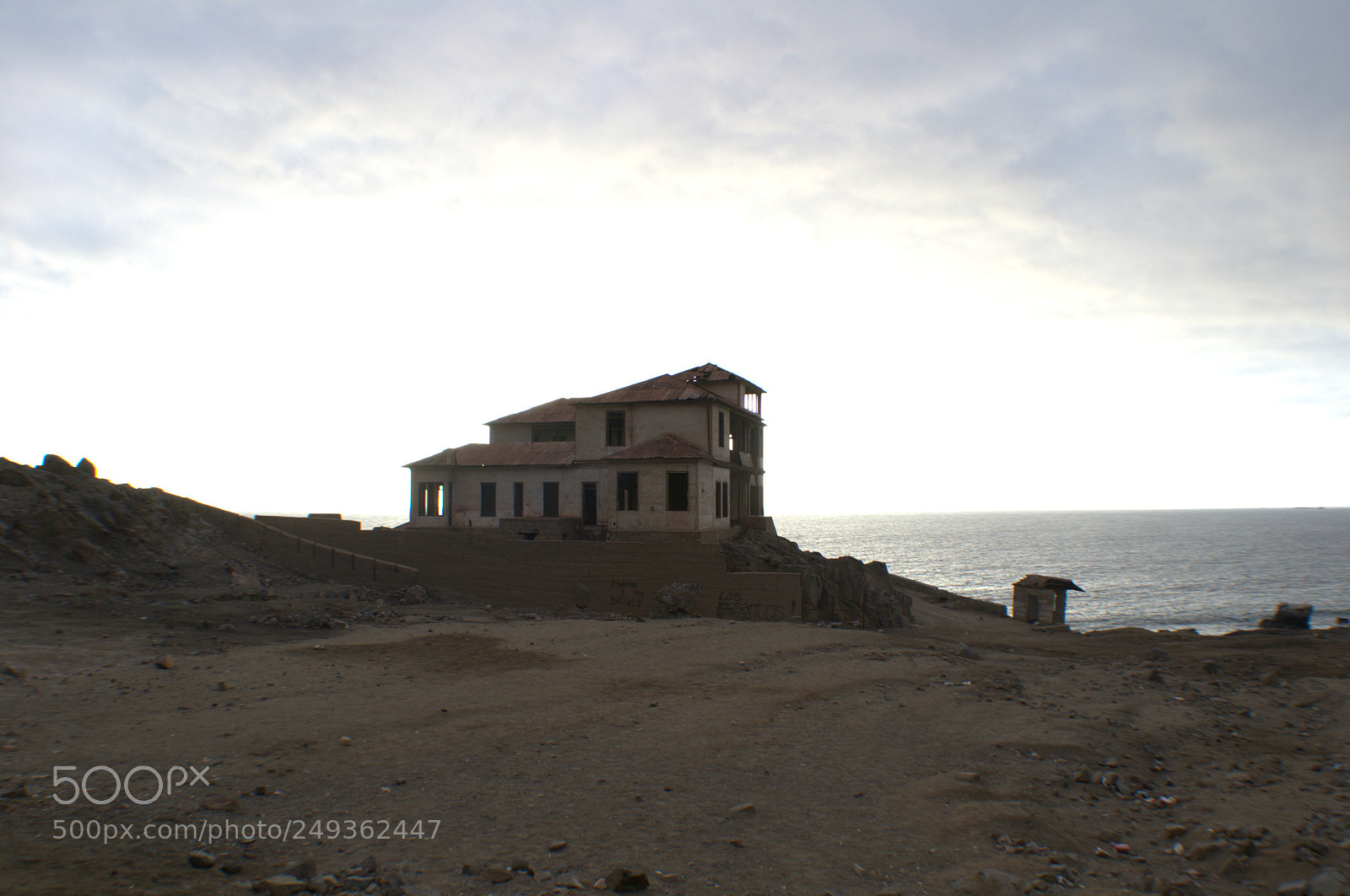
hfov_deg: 57.3
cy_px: 448
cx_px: 675
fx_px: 1236
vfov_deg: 39.9
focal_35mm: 33
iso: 100
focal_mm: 22
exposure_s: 1/80
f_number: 8
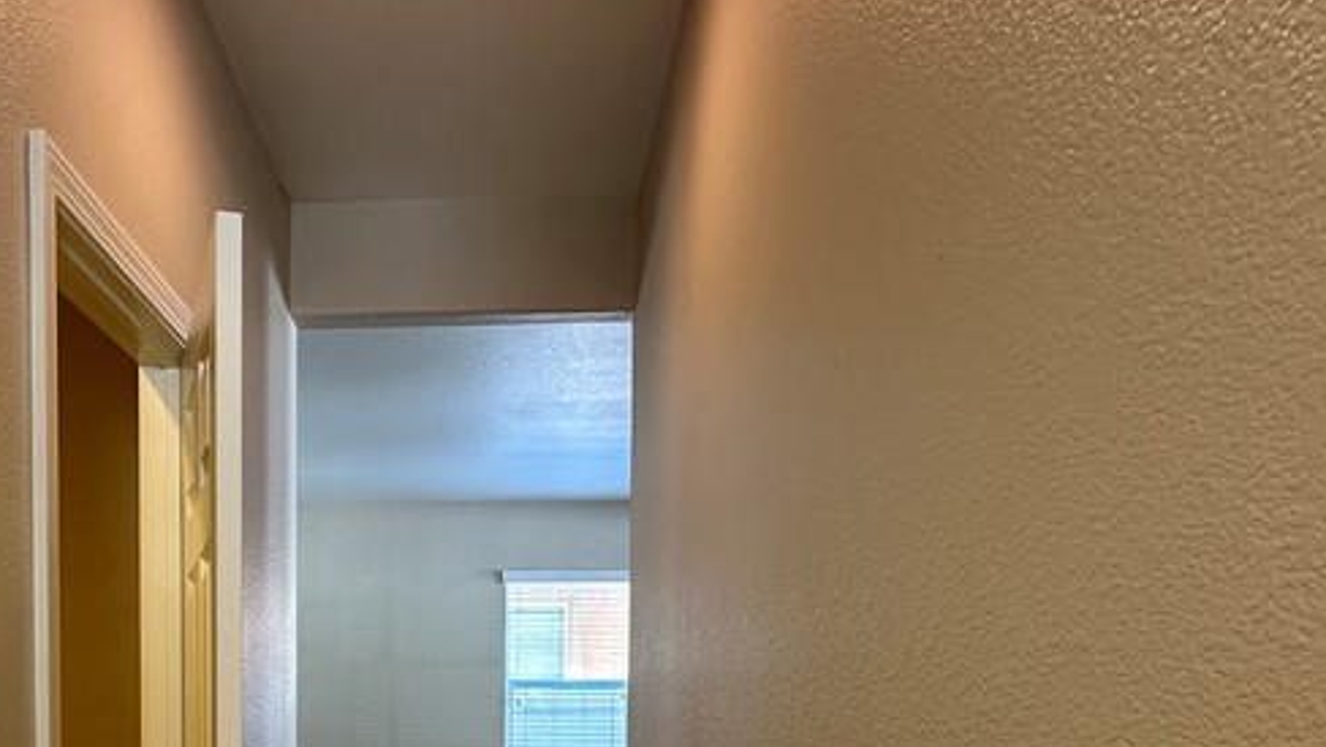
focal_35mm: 32
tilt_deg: -2.7
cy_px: 761
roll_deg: -0.2
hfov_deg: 59.3
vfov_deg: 33.4
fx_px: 1126
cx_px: 421
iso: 200
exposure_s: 1/60
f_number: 2.2
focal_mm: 2.22
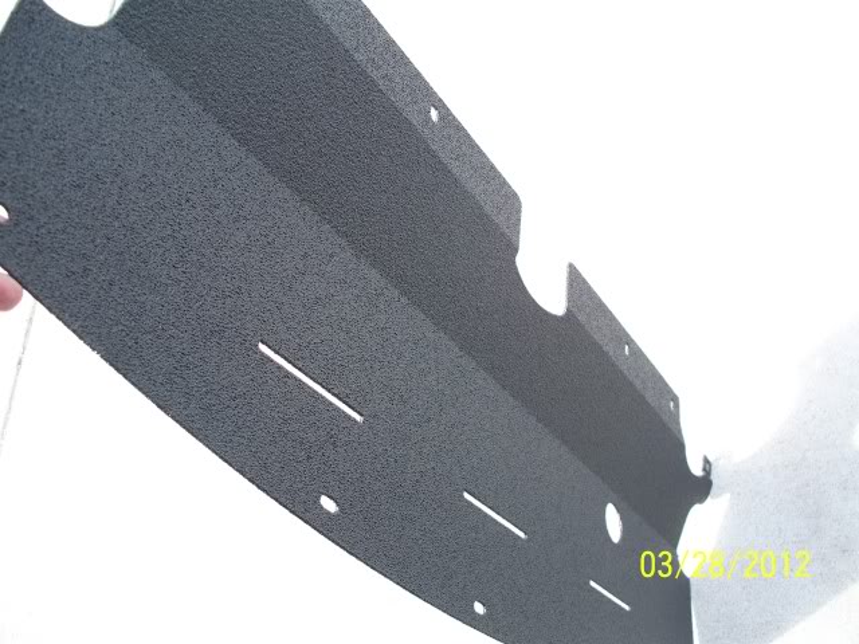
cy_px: 322
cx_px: 430
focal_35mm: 36
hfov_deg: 51.4
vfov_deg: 39.7
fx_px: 893
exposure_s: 1/60
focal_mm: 7.5
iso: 80
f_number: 2.8
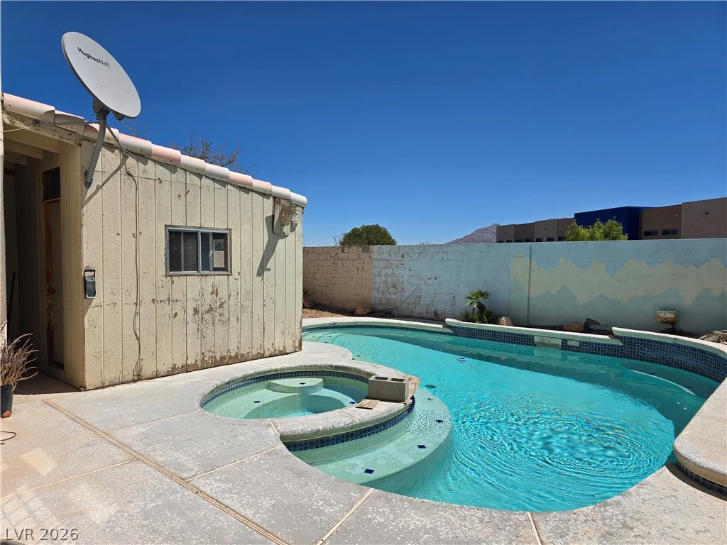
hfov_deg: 73.9
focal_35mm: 23
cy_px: 272
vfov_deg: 58.9
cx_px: 364
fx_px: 483
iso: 12
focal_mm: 6.3
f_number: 1.7
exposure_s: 1/1659
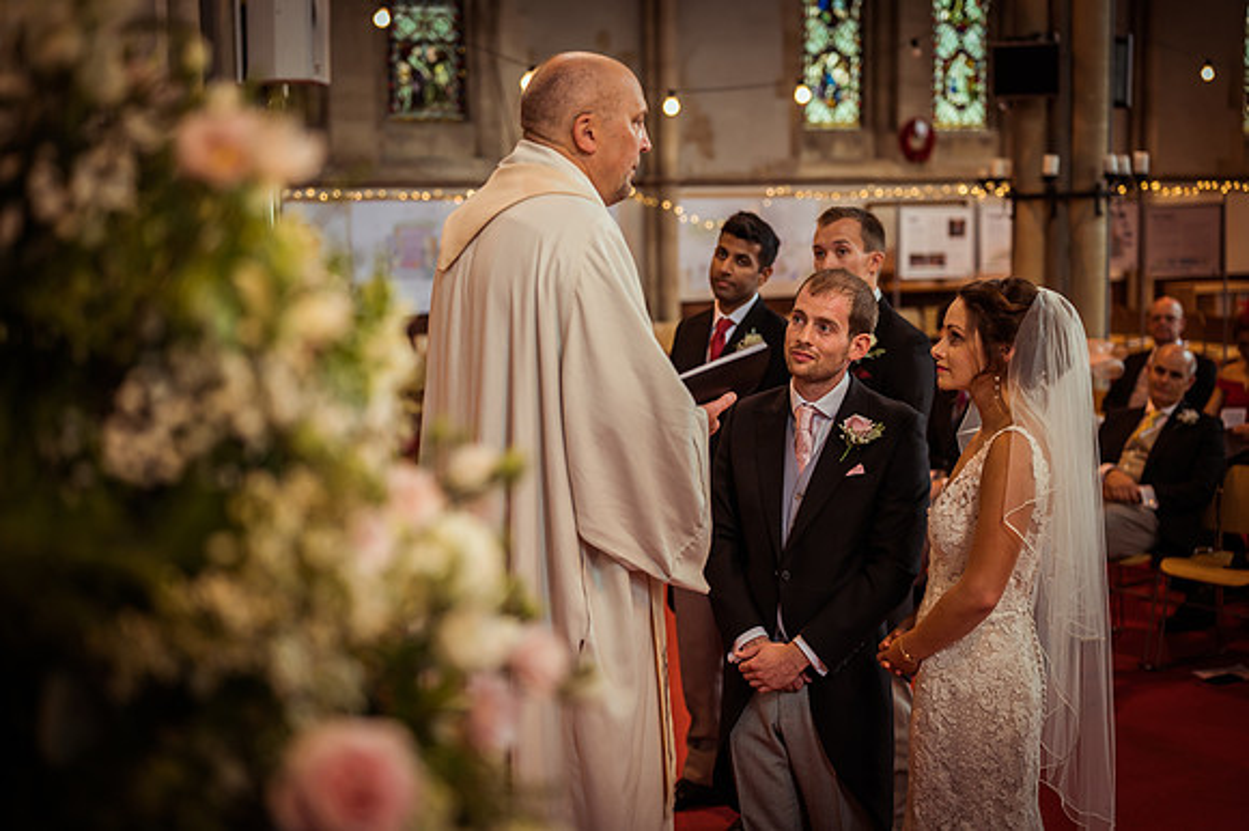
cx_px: 624
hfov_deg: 39.6
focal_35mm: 50
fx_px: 1734
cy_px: 416
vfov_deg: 27.0
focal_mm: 50
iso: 500
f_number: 2.2
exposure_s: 1/160
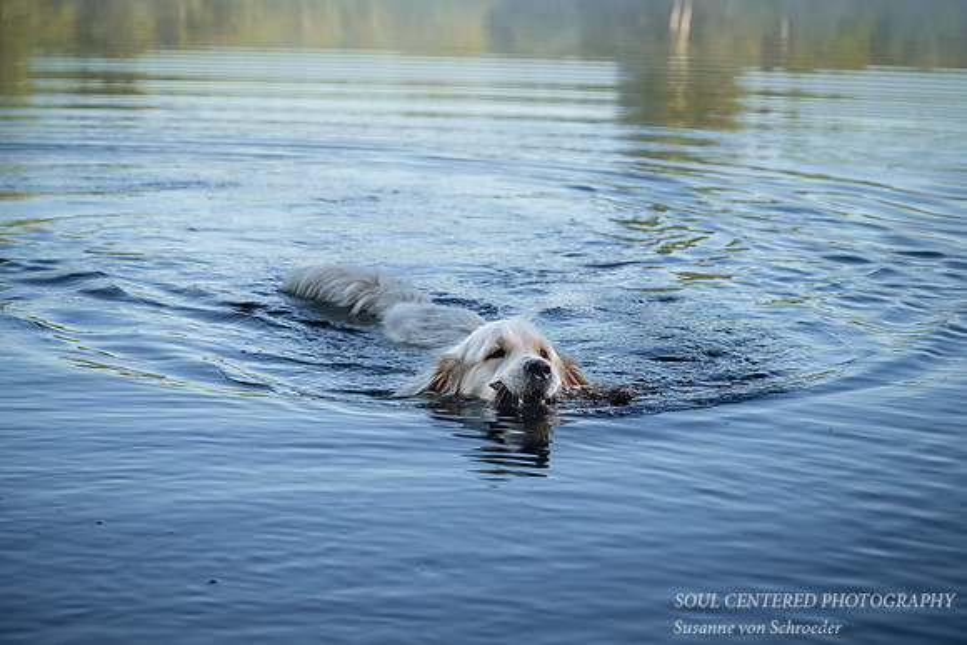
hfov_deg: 23.6
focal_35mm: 86
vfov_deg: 15.9
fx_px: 2315
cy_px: 379
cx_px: 581
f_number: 4.5
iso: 1000
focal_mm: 70
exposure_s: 1/1000
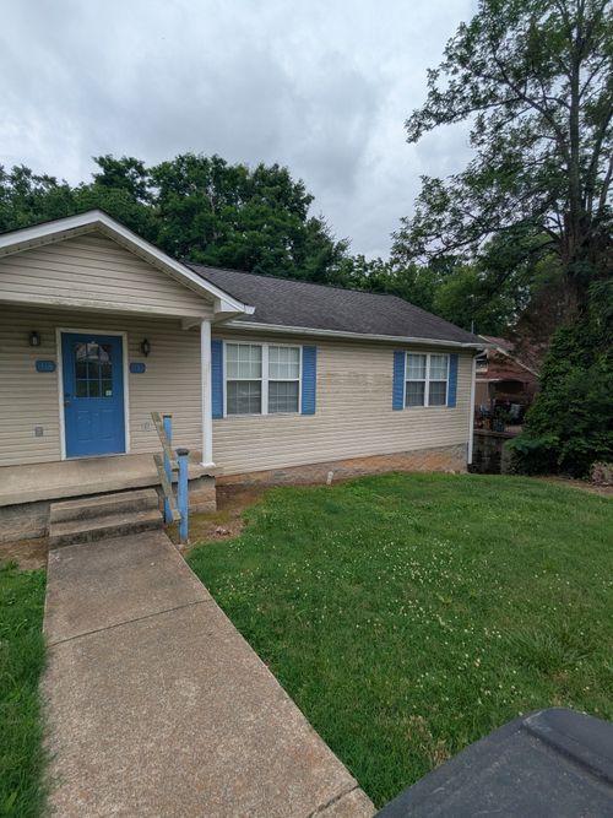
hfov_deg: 78.1
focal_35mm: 16
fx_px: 378
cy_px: 409
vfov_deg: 94.5
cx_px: 306
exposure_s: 1/1431
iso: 52
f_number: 2.2
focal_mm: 2.35
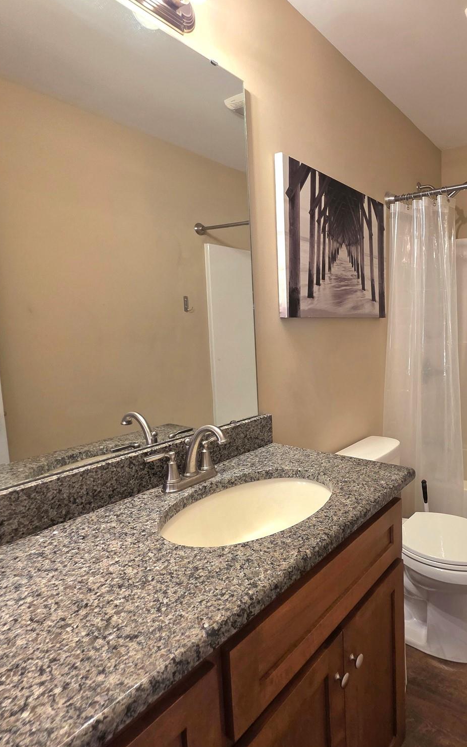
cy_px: 367
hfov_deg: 57.2
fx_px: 387
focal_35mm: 19
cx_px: 379
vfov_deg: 88.0
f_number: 1.9
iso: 250
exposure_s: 1/60.2
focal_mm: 2.2
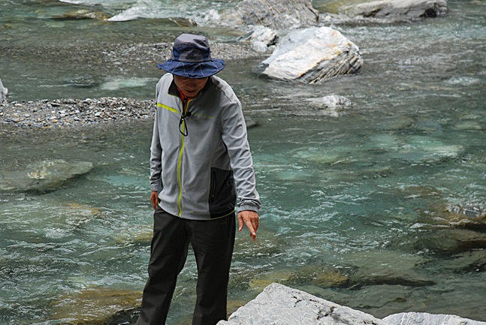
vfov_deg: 8.2
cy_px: 176
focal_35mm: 167
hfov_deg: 12.3
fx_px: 2257
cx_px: 228
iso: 400
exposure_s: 1/500
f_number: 5.6
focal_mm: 90
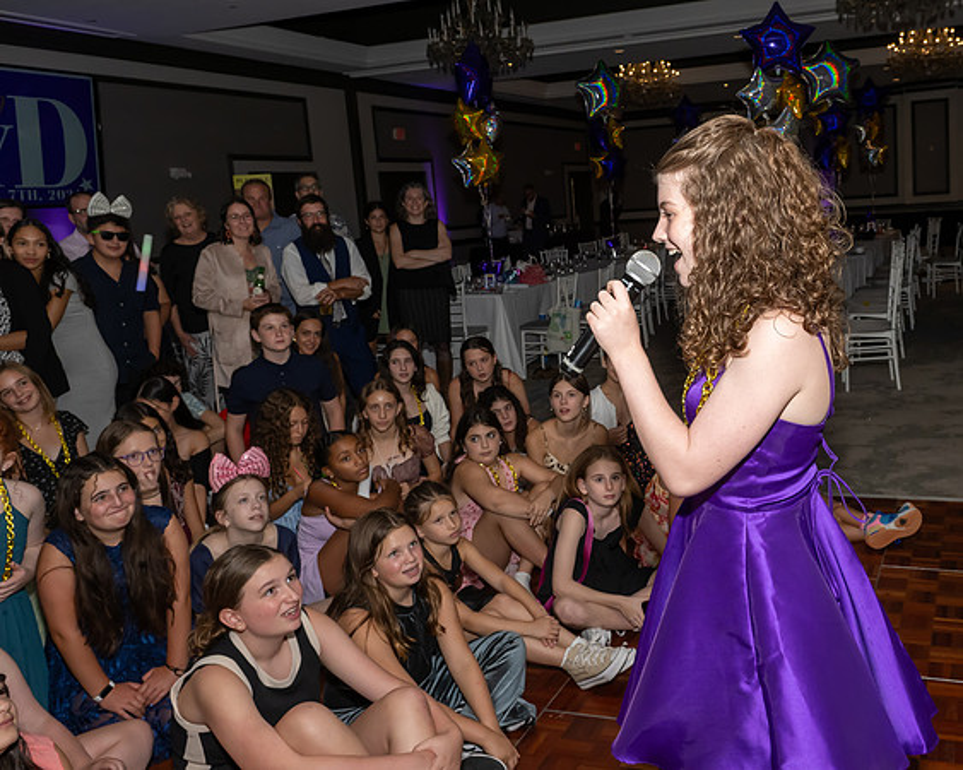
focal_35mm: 32
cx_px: 644
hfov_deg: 55.1
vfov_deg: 46.2
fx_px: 901
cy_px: 338
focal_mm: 17
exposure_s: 1/250
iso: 1000
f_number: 7.1
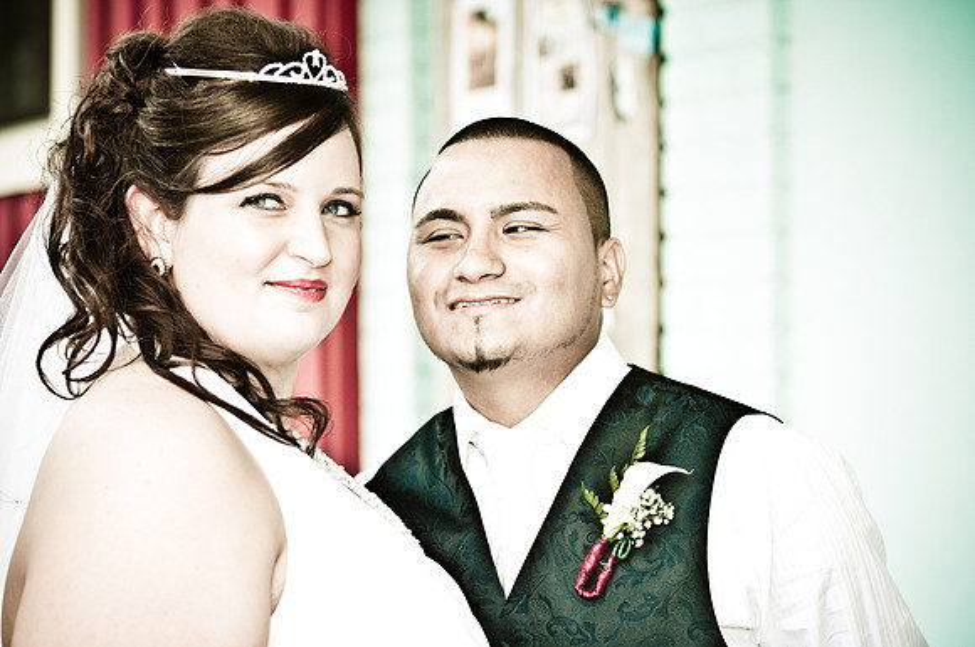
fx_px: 2840
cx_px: 488
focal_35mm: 105
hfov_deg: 19.5
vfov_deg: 13.0
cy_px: 324
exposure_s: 1/250
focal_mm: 70
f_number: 2.8
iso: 200
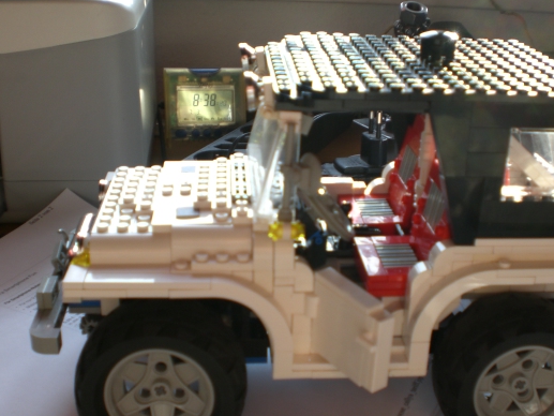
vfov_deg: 30.8
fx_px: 752
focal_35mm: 47
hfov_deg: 40.3
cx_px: 315
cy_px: 252
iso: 50
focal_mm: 6.3
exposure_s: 1/100
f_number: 3.1
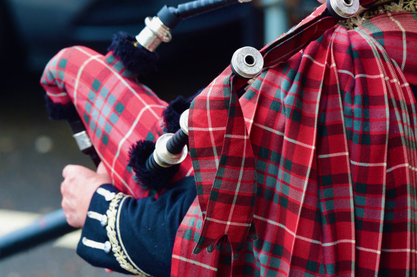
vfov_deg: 2.7
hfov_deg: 4.1
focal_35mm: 500
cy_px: 138
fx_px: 5787
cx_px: 208
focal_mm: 500
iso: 1600
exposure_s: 1/250
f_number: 8
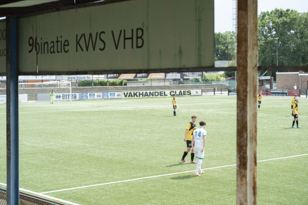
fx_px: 582
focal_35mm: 68
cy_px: 102
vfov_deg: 20.0
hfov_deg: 29.7
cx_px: 154
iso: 400
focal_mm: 68
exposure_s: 1/1600
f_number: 3.5
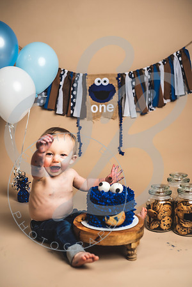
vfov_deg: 39.6
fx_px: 400
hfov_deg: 27.0
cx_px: 96
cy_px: 144
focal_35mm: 50
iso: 200
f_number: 2.8
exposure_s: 1/125
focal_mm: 50
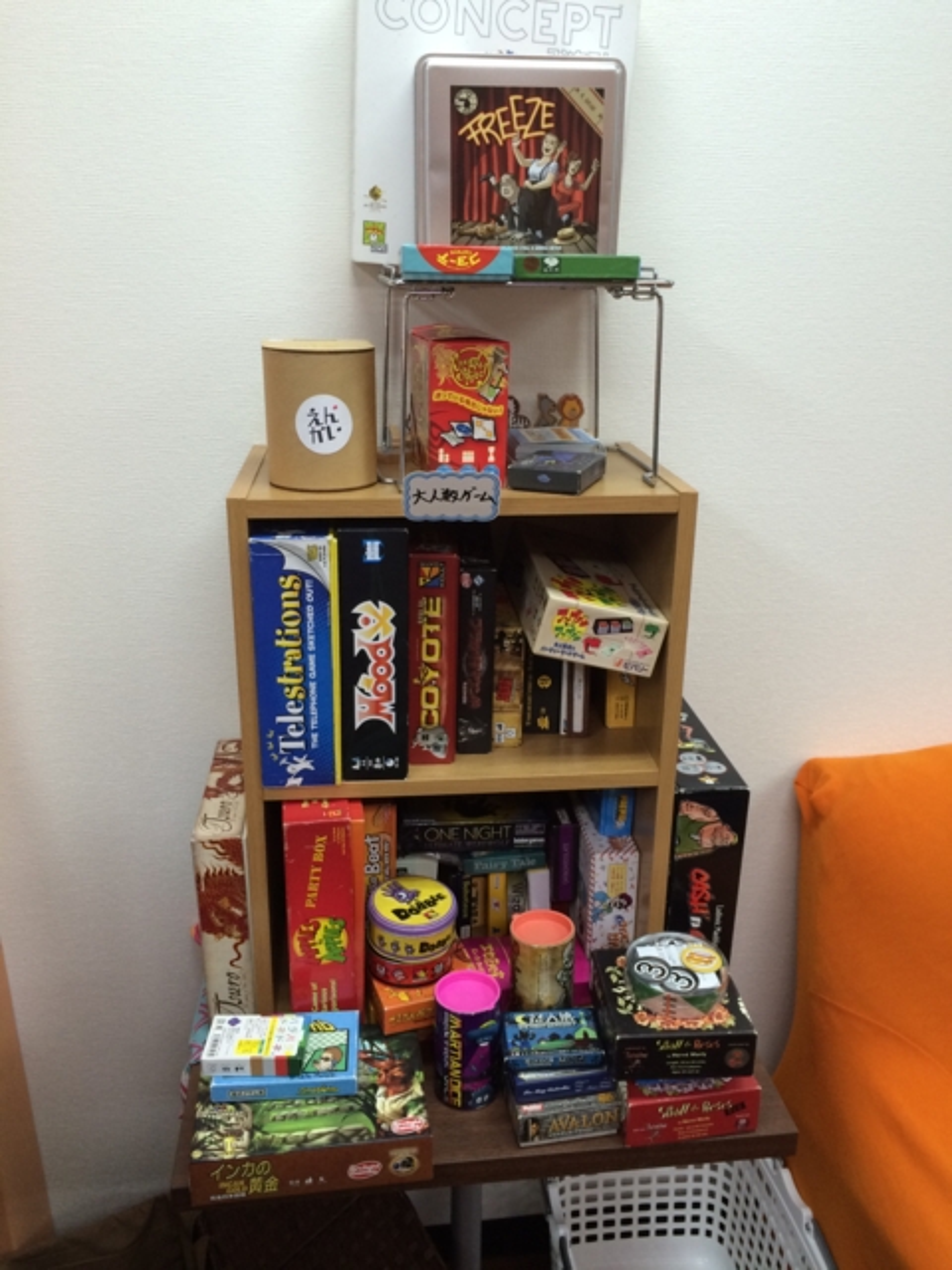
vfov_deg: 61.7
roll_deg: +0.8
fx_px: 1063
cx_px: 476
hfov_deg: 48.2
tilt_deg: -19.8
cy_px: 635
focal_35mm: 29
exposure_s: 1/30
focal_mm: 4.15
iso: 50
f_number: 2.2
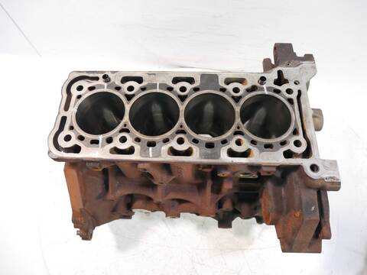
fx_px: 254
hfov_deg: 71.6
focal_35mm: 24
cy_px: 138
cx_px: 184
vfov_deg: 56.8
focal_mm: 12
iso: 1000
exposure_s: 1/60
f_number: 3.5
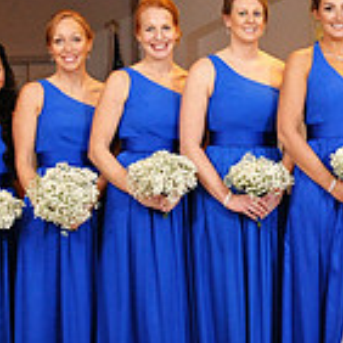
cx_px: 465
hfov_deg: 18.9
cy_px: 139
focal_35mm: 84
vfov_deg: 20.6
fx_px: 942
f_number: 2.8
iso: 2500
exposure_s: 1/200
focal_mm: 24
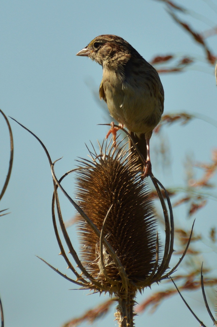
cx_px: 108
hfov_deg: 3.0
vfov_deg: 4.6
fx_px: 4076
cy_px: 164
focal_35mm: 450
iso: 200
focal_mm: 300
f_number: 5.6
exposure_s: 1/1600
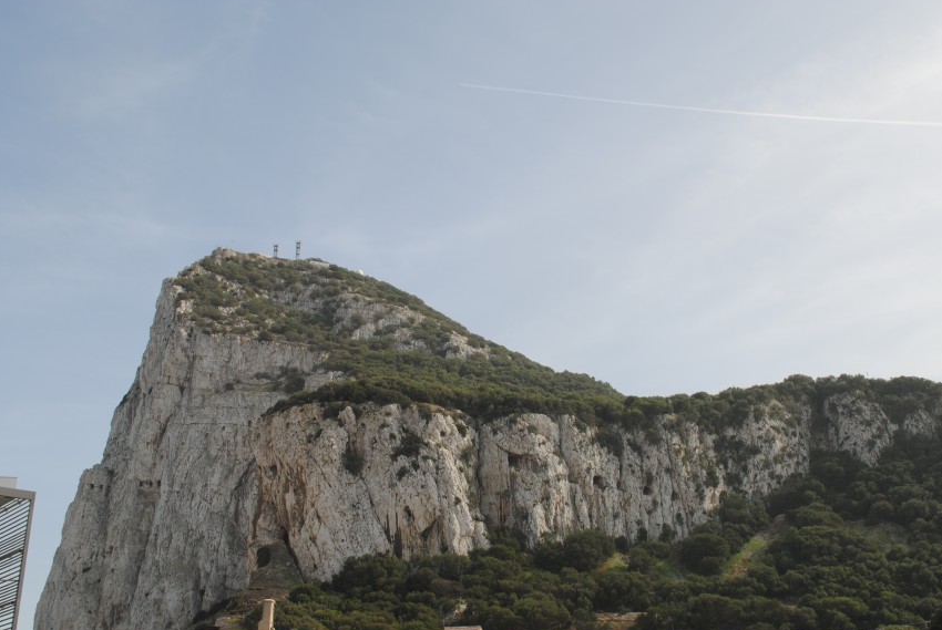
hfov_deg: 47.3
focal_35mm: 41
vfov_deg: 32.7
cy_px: 331
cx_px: 511
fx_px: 1074
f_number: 10
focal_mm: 24
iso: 100
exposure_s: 1/200
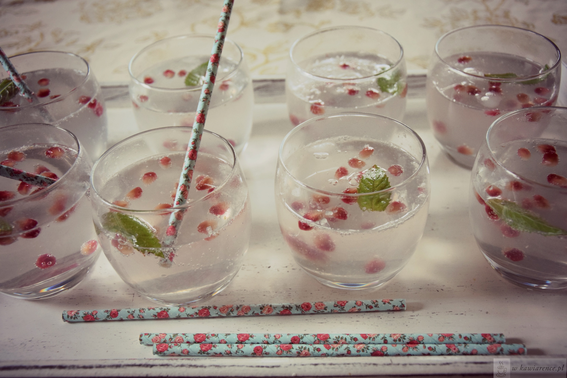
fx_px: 614
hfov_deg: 49.6
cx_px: 284
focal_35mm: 39
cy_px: 189
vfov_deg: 34.2
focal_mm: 26
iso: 3200
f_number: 4
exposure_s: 1/100
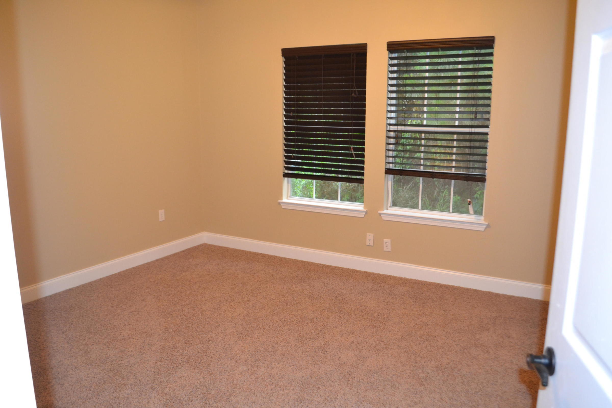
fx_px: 459
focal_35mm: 27
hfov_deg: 67.4
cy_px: 204
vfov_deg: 47.9
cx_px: 306
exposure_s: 1/60
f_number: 3.5
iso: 1600
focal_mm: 18
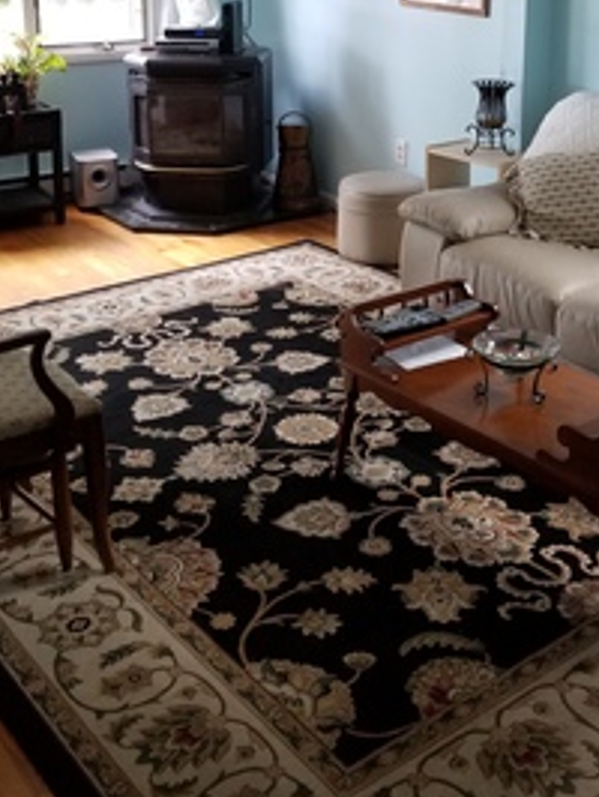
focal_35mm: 44
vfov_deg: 41.4
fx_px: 1014
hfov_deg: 32.8
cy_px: 183
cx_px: 356
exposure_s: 1/60
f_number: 1.7
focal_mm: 4.25
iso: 125
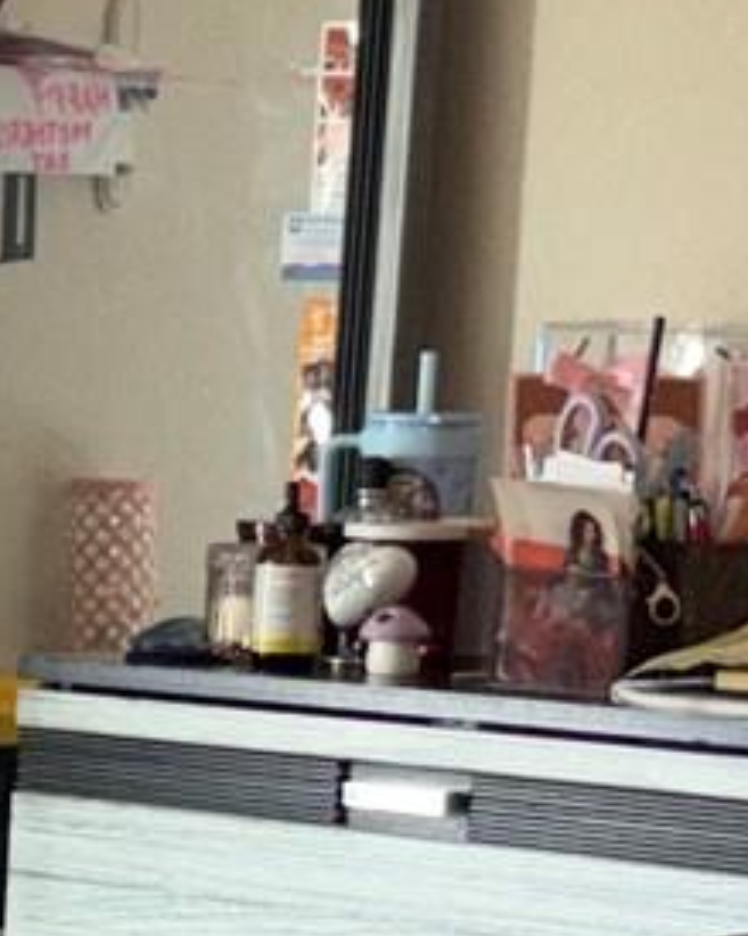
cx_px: -857
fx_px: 5261
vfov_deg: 10.0
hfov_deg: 7.7
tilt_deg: -10.2
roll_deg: -0.9
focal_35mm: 190
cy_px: 1247
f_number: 1.6
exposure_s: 1/17
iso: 80
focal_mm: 5.96
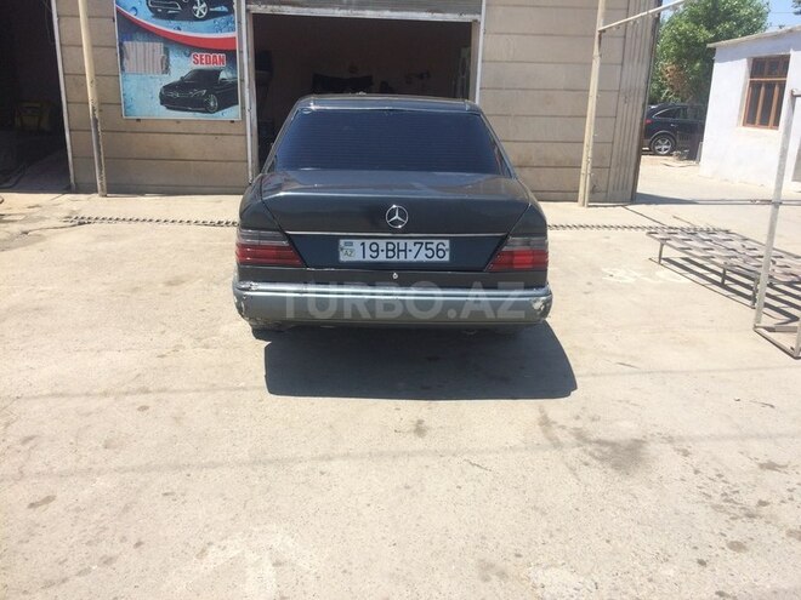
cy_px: 300
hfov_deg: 61.7
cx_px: 400
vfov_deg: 48.2
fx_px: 671
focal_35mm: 29
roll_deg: -2.4
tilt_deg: -18.3
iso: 32
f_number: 2.2
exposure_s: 1/1709
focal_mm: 4.15
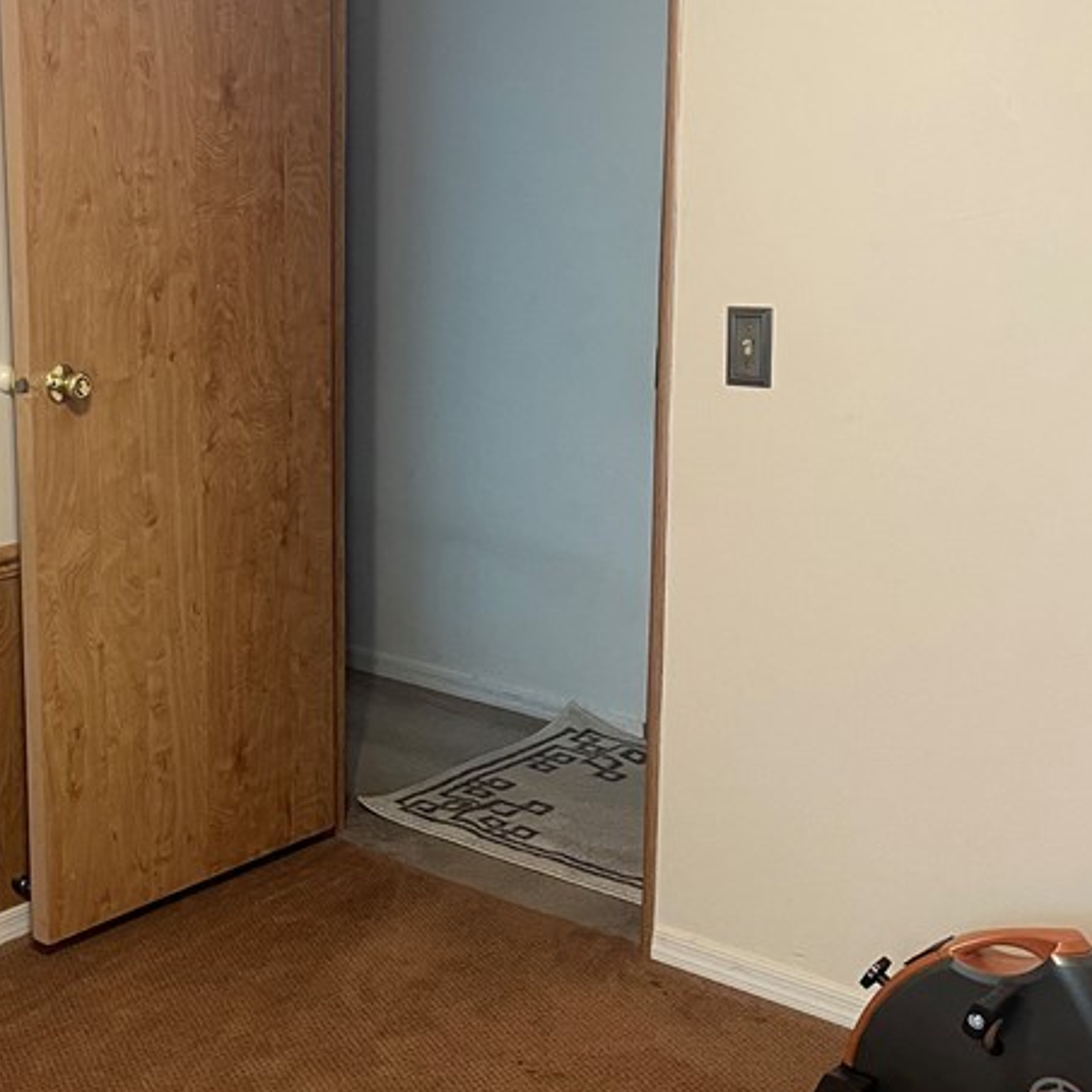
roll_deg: +0.0
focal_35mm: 50
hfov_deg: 32.7
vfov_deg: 34.0
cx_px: 157
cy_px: 497
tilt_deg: -11.6
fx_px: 1785
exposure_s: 1/60
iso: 200
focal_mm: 5.1
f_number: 1.6
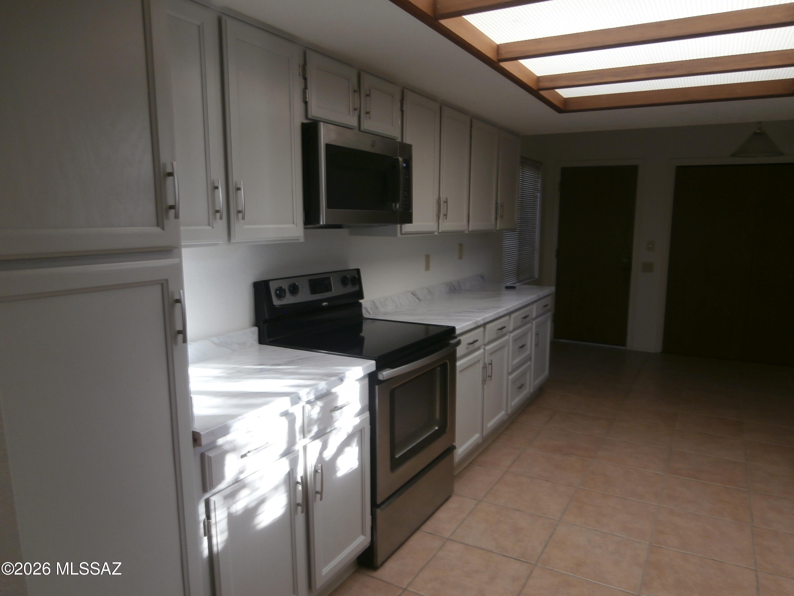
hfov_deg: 71.6
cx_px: 397
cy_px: 298
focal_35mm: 24
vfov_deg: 56.8
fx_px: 550
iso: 100
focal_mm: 4.2
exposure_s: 1/15
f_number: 3
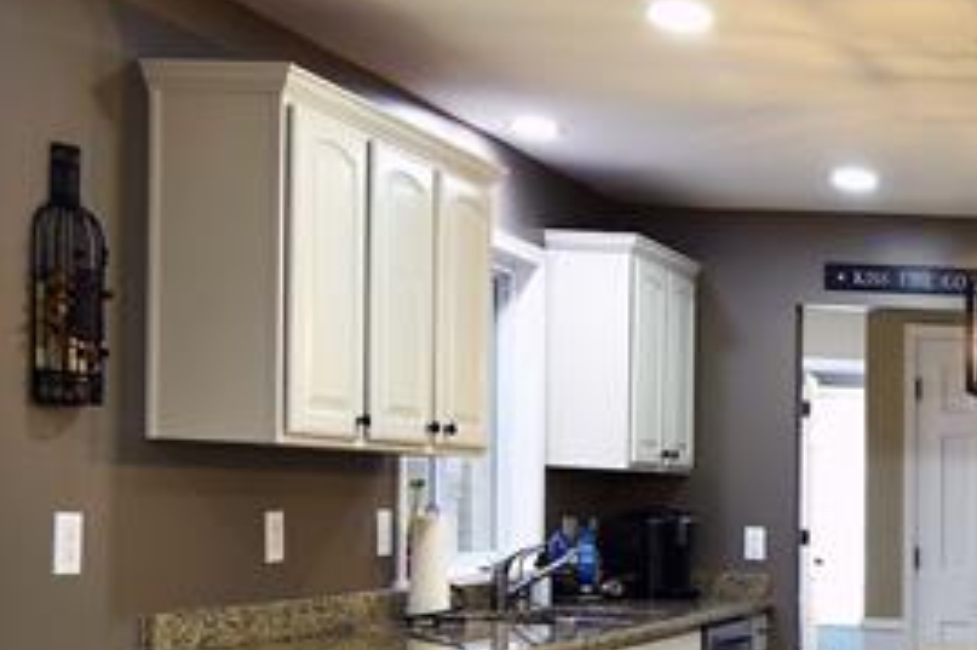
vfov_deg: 21.9
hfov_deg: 31.0
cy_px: 545
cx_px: 923
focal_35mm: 61
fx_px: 1654
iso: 400
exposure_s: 1/15
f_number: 5.6
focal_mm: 16
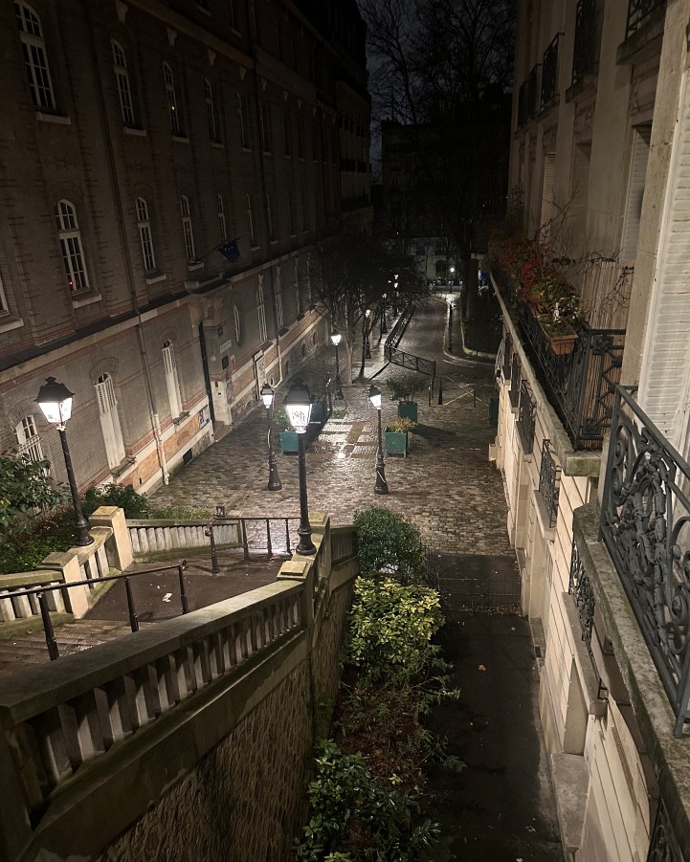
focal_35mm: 26
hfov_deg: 54.9
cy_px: 471
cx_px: 351
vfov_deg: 65.9
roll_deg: +1.0
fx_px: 664
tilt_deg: -19.5
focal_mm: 6.86
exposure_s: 1/30
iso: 1250
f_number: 1.78
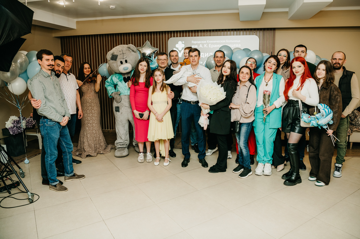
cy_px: 115
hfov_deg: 72.1
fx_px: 247
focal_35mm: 25
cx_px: 185
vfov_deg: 51.6
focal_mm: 24
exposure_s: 1/160
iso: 250
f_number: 4
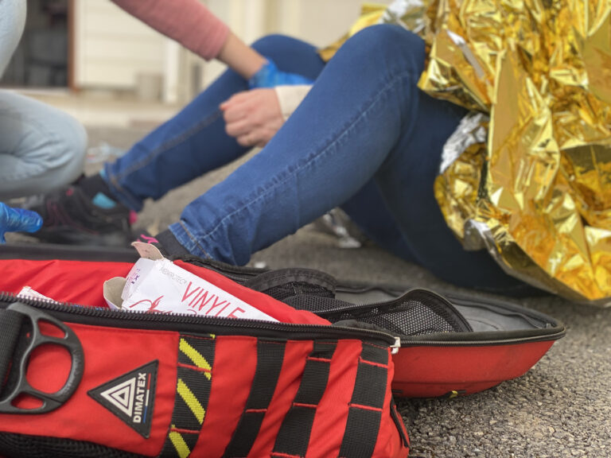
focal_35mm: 52
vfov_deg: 28.0
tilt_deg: -9.2
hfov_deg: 36.8
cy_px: 229
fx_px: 918
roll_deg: -2.8
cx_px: 306
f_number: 2
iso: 20
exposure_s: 1/240
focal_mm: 6
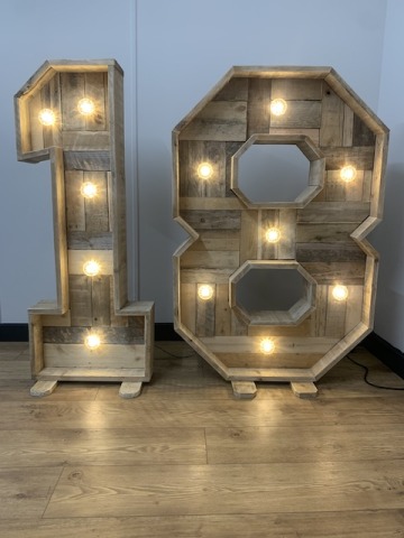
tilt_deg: -8.0
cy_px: 269
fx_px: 405
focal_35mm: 26
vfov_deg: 67.3
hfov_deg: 53.1
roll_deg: -1.6
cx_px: 202
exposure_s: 1/50
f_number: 1.8
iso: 100
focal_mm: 4.25
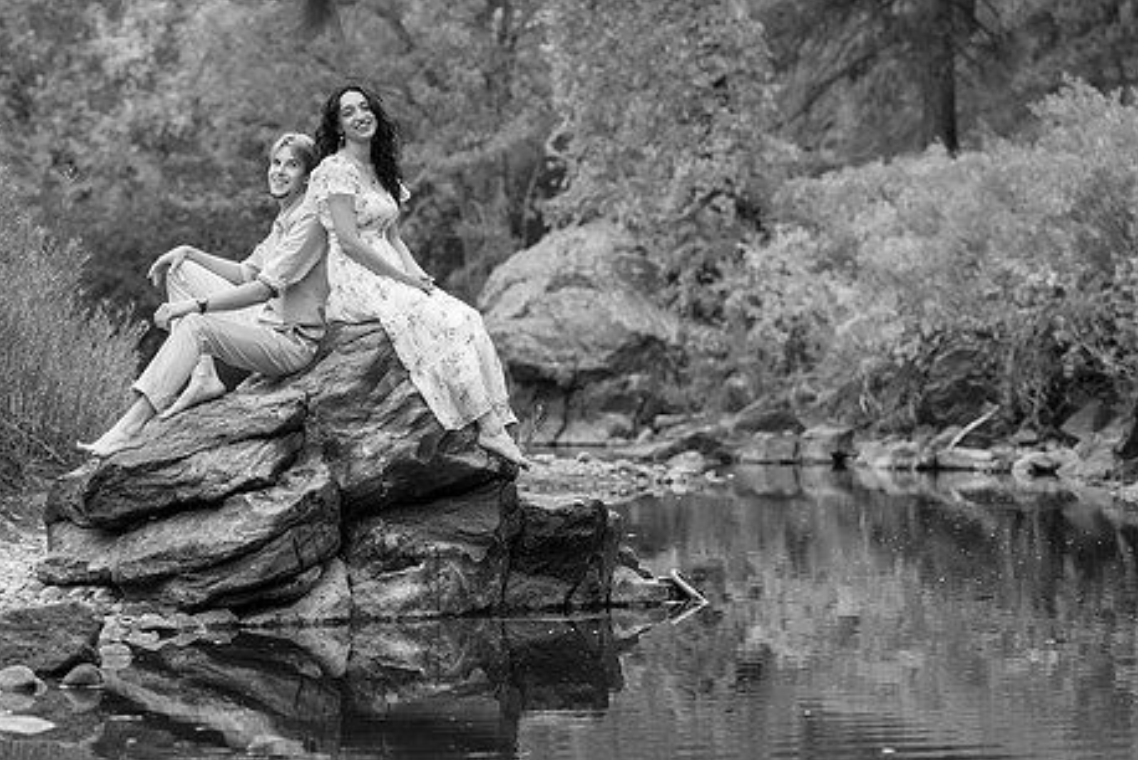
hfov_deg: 14.9
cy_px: 471
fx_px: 4365
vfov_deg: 10.0
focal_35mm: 138
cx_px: 497
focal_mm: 109
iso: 1000
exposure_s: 1/200
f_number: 3.5
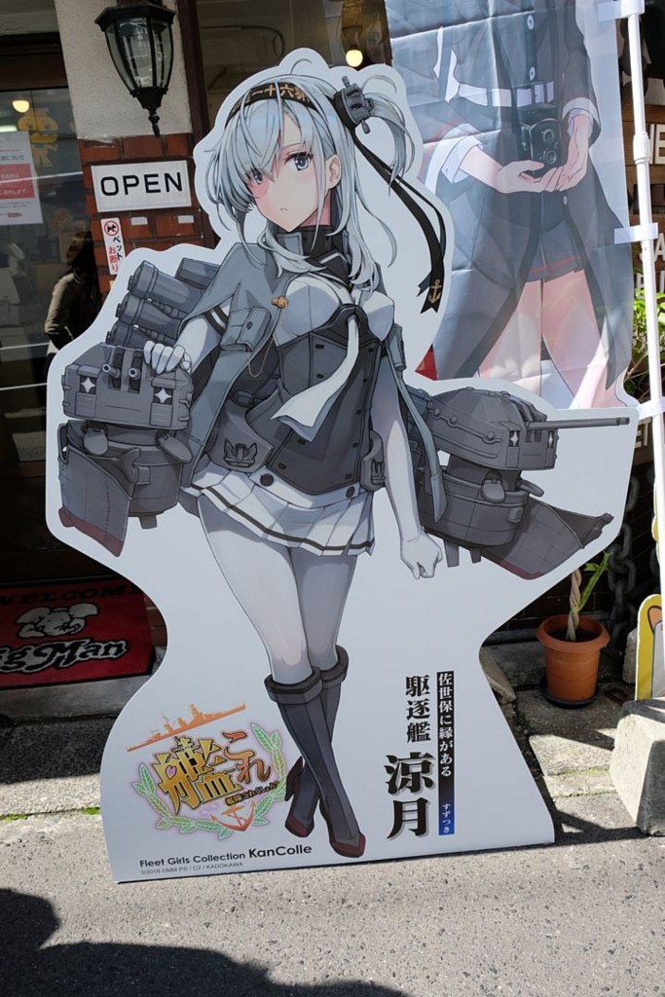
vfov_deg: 67.4
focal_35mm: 27
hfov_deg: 47.9
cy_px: 498
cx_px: 332
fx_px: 748
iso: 400
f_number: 5.6
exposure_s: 1/340
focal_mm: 18
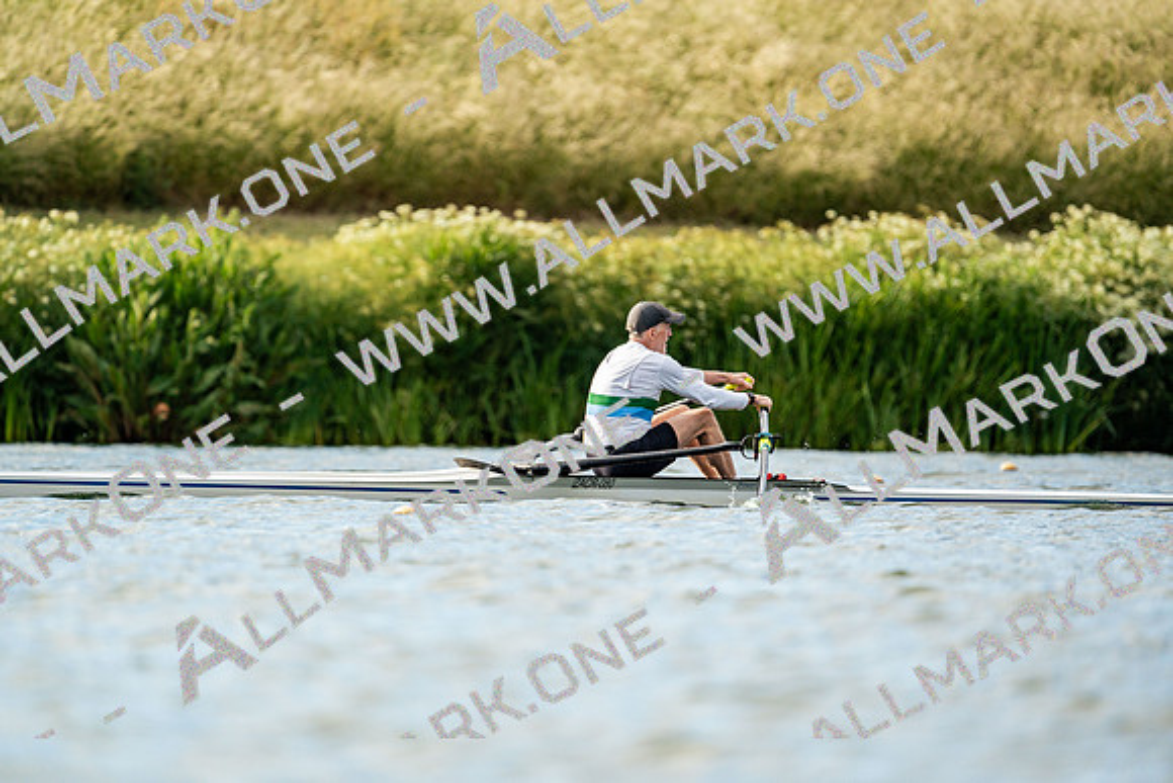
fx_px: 19554
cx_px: 586
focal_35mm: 600
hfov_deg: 3.4
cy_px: 392
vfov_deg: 2.3
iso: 500
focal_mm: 600
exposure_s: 1/2000
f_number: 6.3
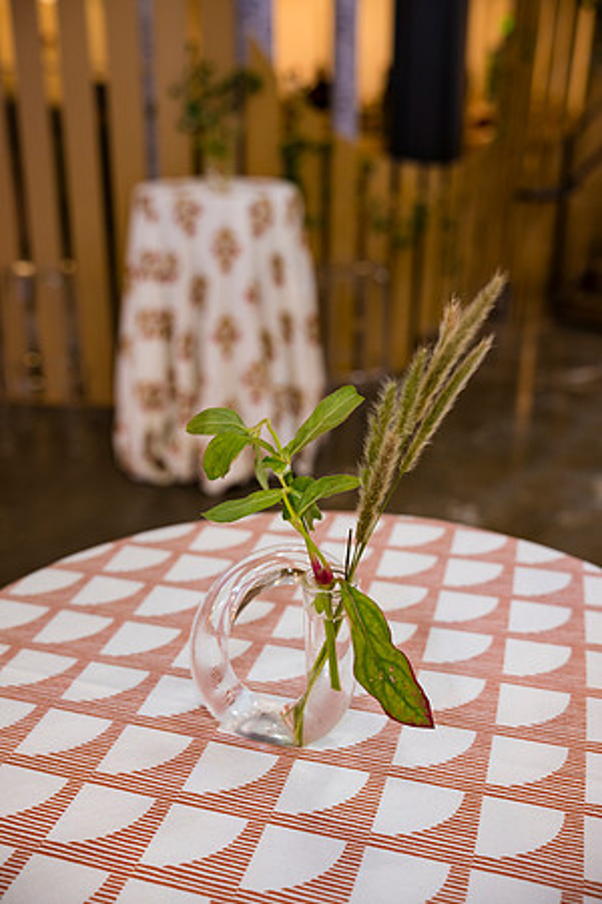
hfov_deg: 37.9
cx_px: 301
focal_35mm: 35
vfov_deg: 54.4
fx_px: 878
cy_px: 452
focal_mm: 35
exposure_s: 1/100
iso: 320
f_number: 3.5
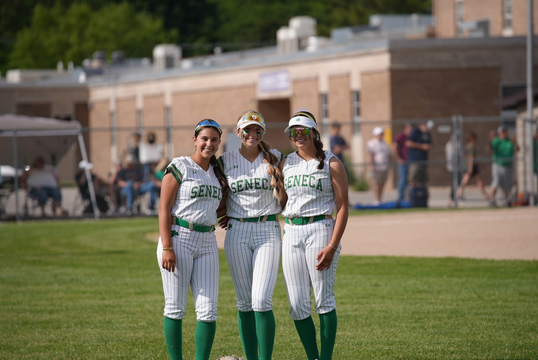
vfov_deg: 6.9
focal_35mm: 200
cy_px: 180
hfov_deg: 10.3
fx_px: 2990
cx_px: 269
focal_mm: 200
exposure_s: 1/1250
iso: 80
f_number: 4
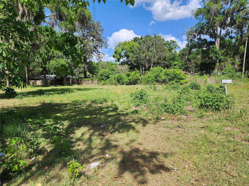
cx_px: 124
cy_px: 93
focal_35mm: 23
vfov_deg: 58.9
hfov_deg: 73.9
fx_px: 165
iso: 12
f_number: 1.8
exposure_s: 1/779
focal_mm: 6.4
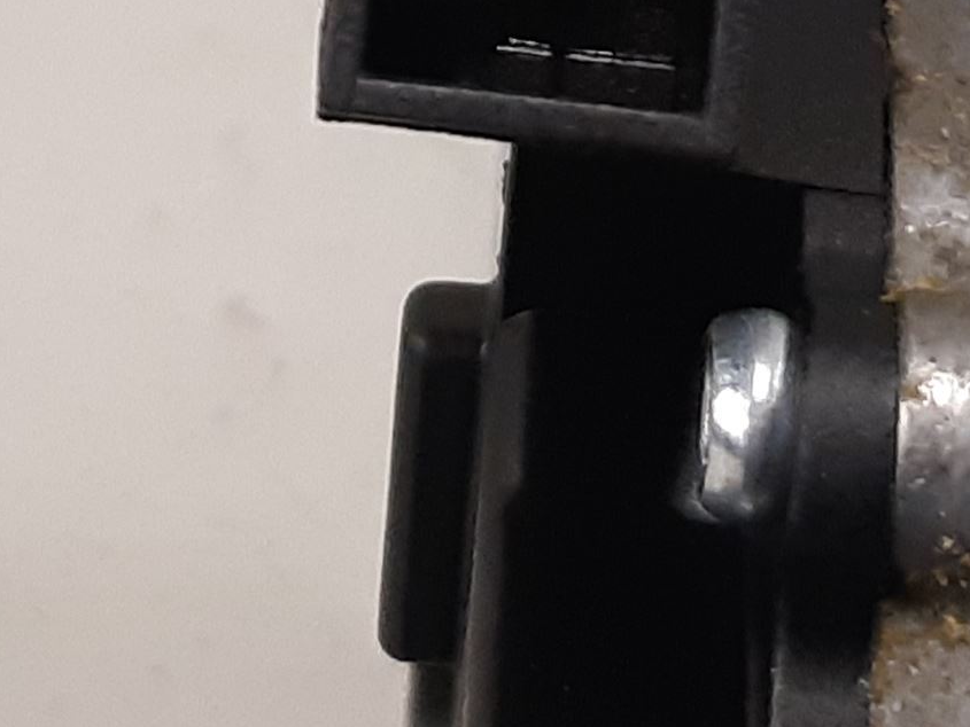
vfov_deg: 22.2
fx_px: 1766
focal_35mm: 63
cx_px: 300
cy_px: -40
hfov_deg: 30.4
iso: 200
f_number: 1.7
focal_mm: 3.93
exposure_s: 1/50
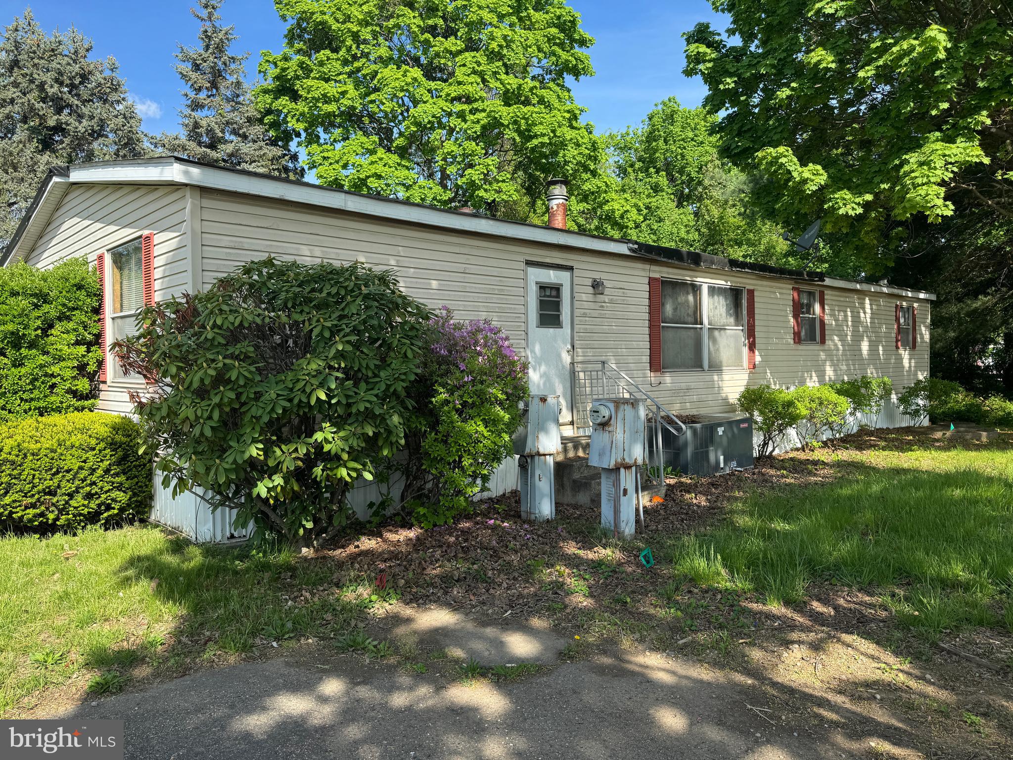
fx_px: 702
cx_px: 506
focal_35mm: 24
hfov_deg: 71.6
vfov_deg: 56.8
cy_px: 380
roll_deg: +1.3
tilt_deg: -2.4
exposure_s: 1/1524
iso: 80
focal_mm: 6.76
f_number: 1.78
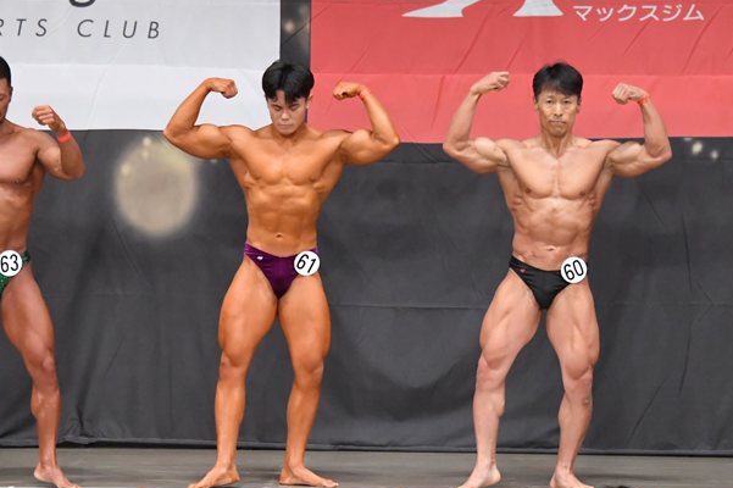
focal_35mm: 236
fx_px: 4802
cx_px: 336
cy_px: 254
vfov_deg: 5.8
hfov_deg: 8.7
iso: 6400
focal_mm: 122
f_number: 5.6
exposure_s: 1/400
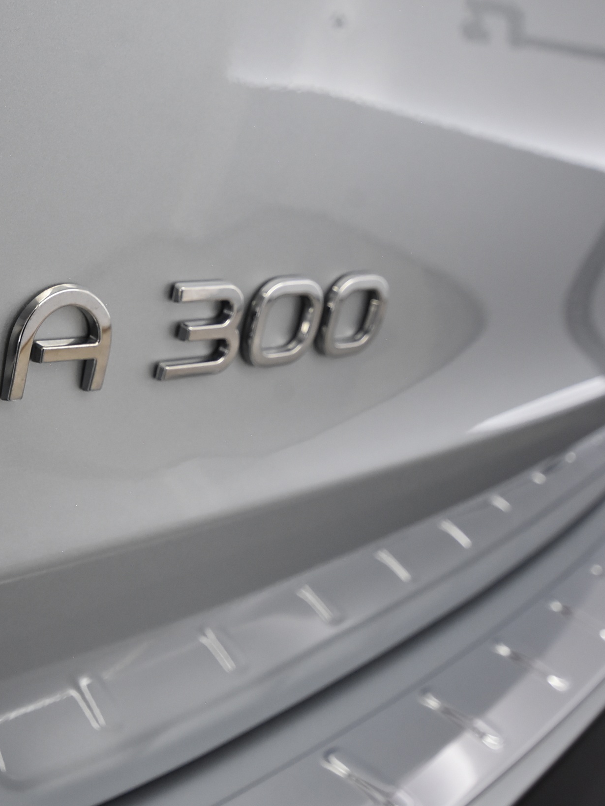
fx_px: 1025
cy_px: 403
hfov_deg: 31.9
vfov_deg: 42.9
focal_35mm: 44
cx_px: 115
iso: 1250
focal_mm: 20
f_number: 5.6
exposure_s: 1/60
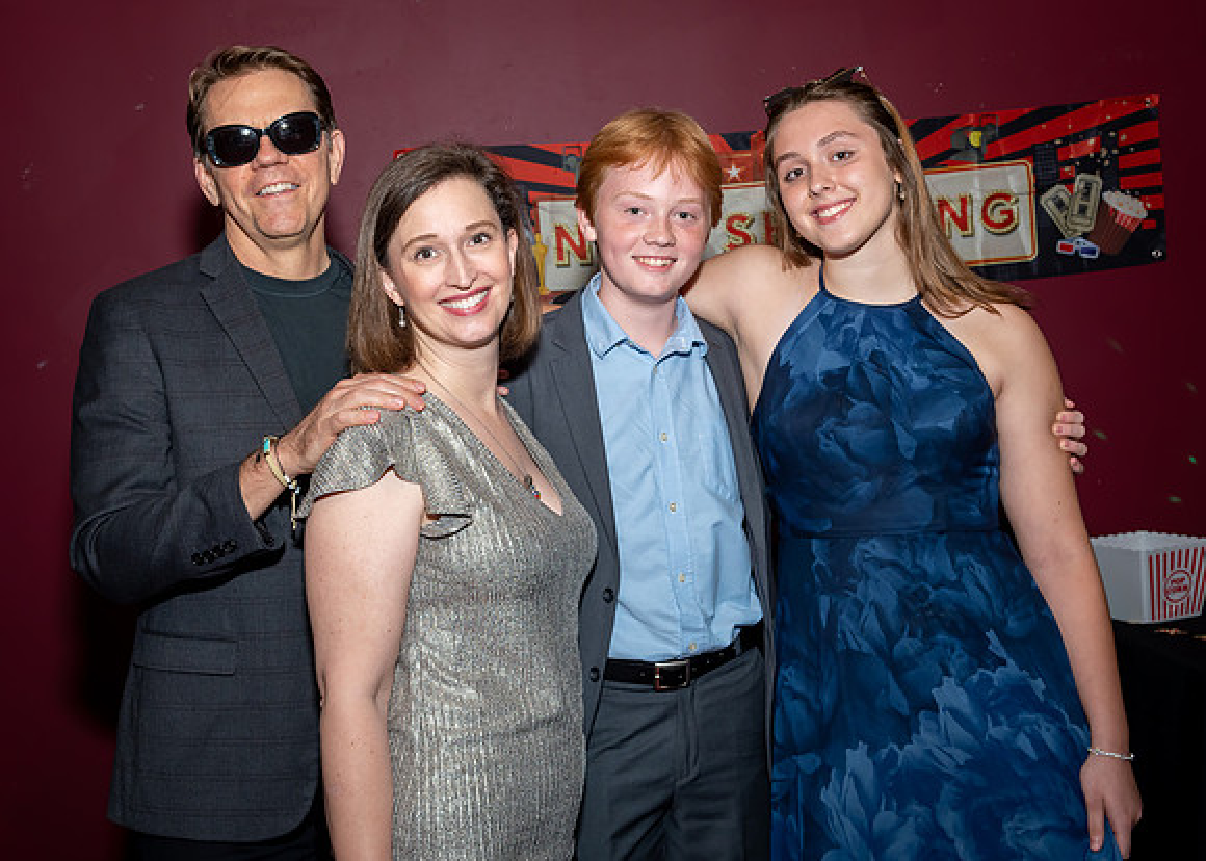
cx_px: 579
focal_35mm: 47
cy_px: 401
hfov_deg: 40.8
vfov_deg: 29.7
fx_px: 1622
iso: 400
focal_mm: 28
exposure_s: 1/250
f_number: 7.1
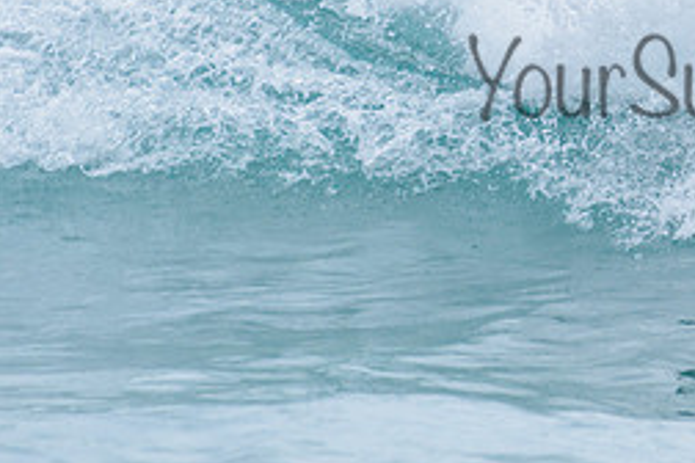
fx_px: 27199
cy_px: -67
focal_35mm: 1409
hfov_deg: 1.5
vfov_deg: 1.0
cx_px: 933
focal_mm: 500
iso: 200
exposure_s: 1/2000
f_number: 5.6
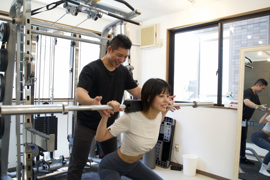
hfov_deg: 61.9
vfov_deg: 43.6
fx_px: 225
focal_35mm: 30
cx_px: 135
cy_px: 90
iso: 800
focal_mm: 30
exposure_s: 1/60
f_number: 4.5
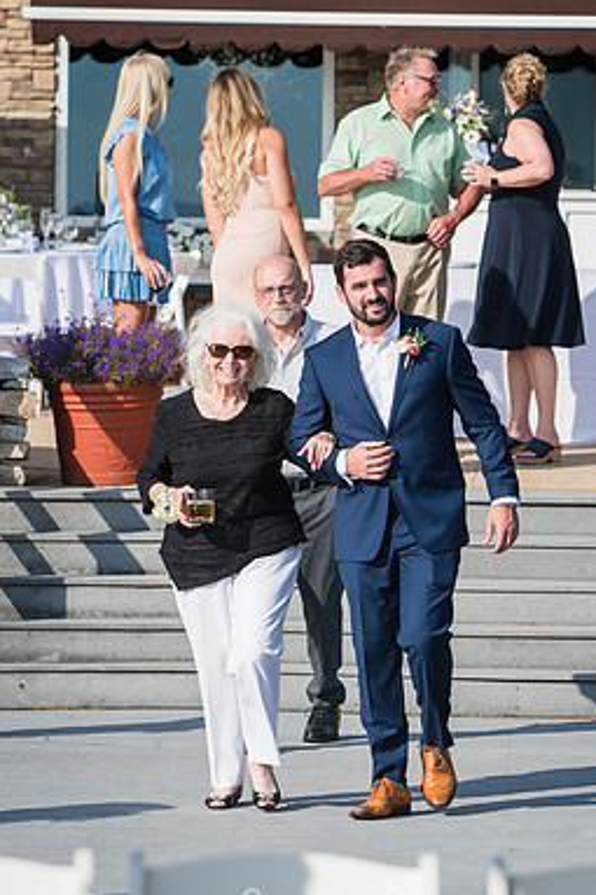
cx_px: 344
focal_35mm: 215
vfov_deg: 9.6
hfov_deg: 6.4
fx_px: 5344
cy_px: 439
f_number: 4
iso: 200
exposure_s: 1/2000
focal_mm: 122
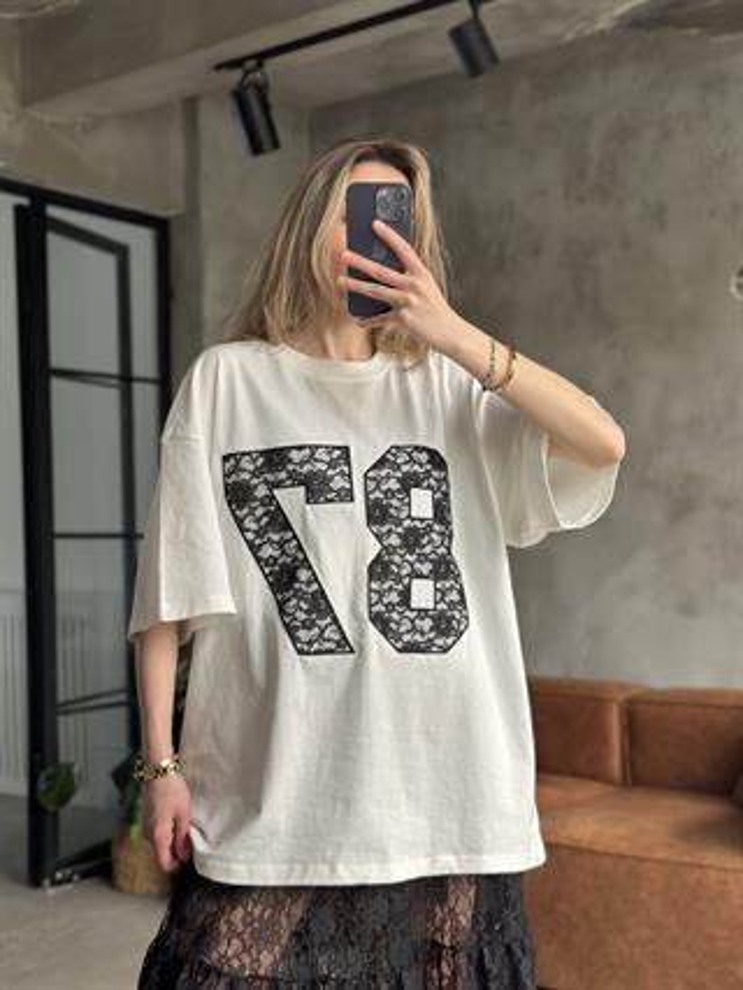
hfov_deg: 30.3
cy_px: 495
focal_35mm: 48
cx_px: 372
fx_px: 1372
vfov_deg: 39.6
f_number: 1.78
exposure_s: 1/90
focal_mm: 6.86
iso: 125
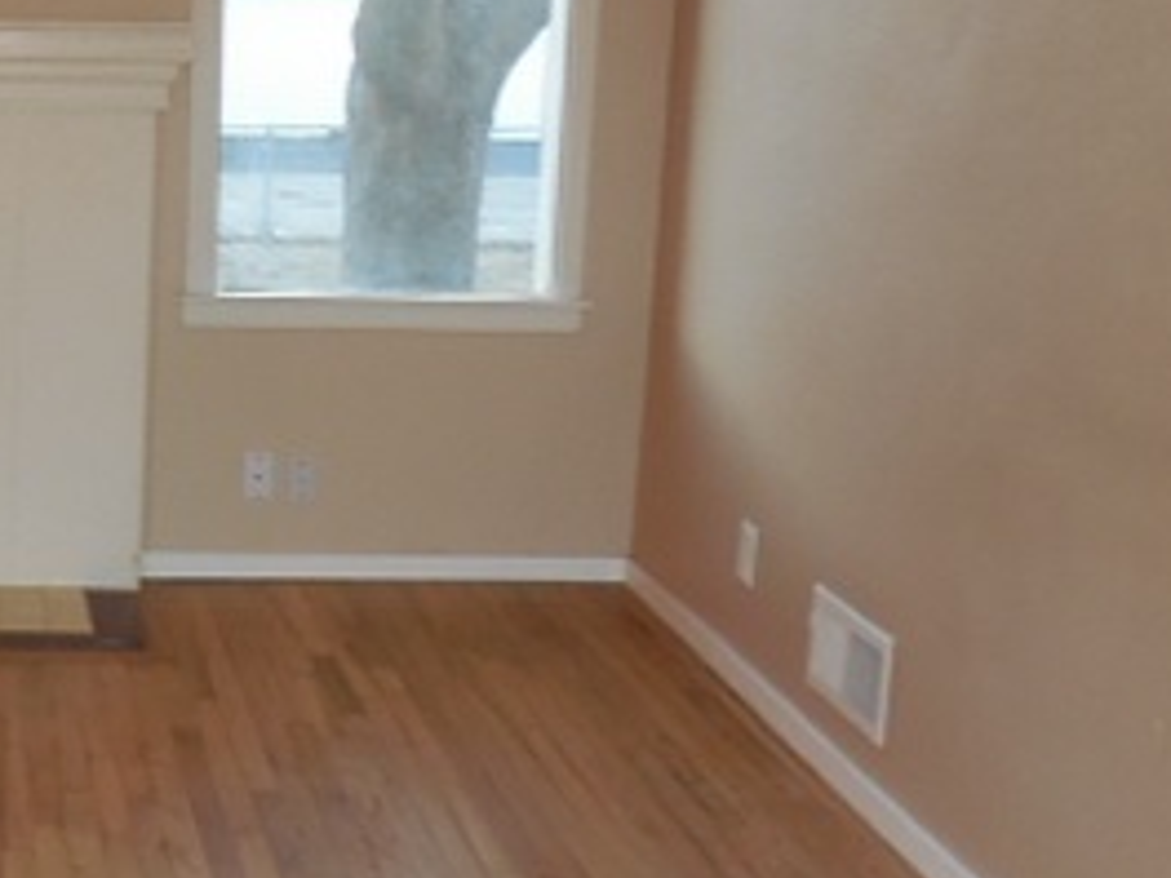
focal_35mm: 63
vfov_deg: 23.3
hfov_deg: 27.8
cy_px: 399
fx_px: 2131
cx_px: -146
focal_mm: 4.6
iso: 320
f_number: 3.5
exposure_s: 1/25
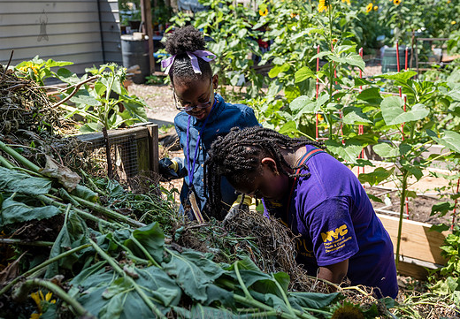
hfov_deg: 47.9
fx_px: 518
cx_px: 249
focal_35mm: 40
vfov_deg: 34.3
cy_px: 174
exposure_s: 1/1000
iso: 500
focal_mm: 32
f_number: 4
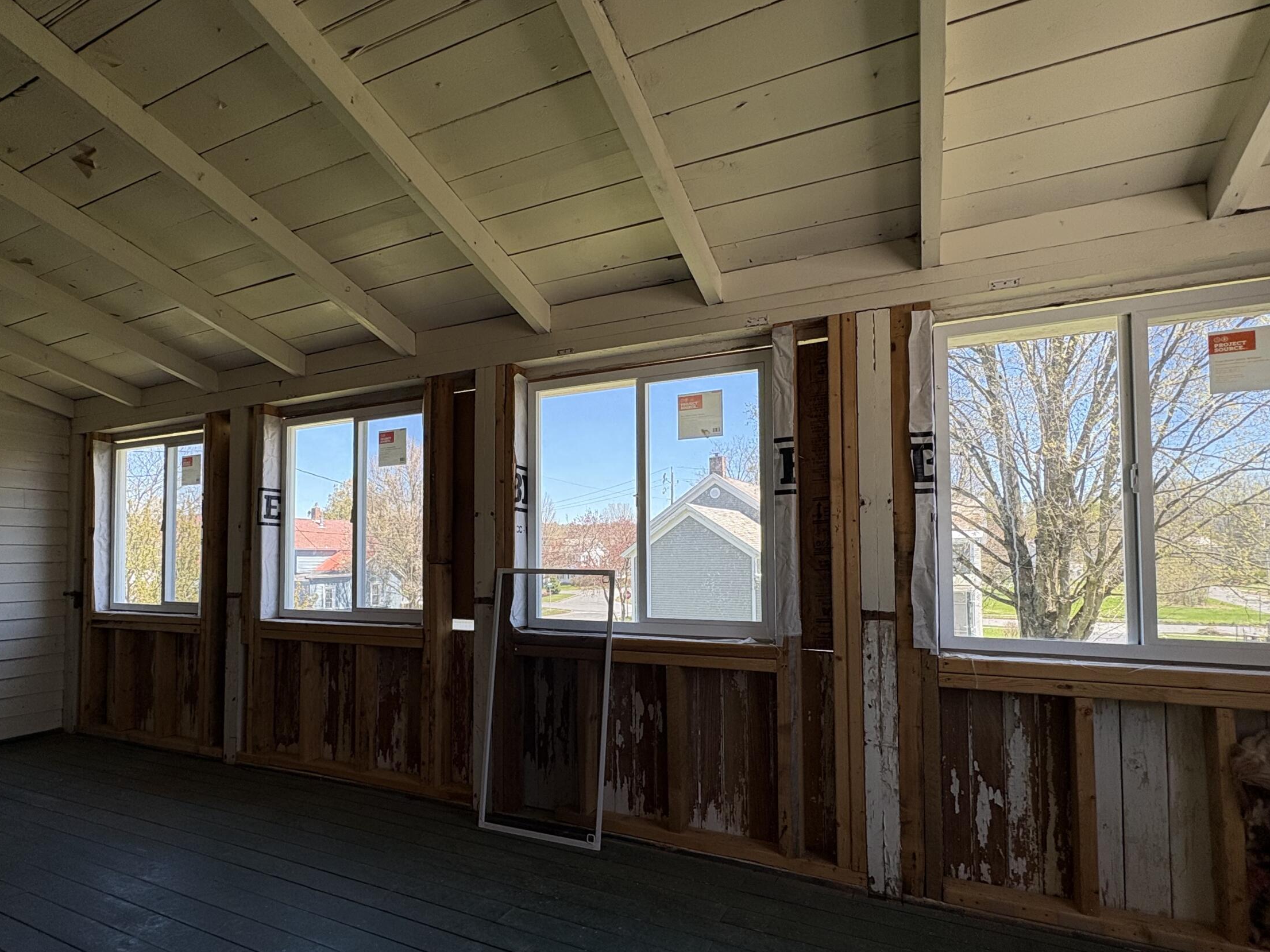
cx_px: 582
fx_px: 697
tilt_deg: +2.2
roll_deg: +0.5
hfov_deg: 84.5
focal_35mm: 19
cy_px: 535
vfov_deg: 68.4
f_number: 2.2
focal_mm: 2.22
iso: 64
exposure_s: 1/373
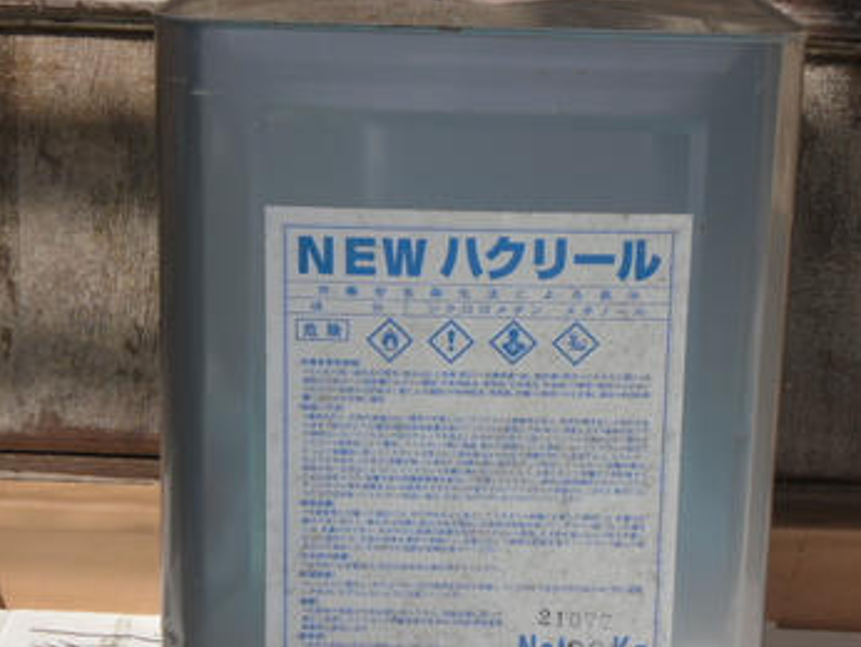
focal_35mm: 89
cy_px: 368
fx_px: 2215
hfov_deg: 22.0
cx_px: 453
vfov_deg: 16.6
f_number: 5.9
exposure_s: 1/200
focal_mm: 13.9
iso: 64
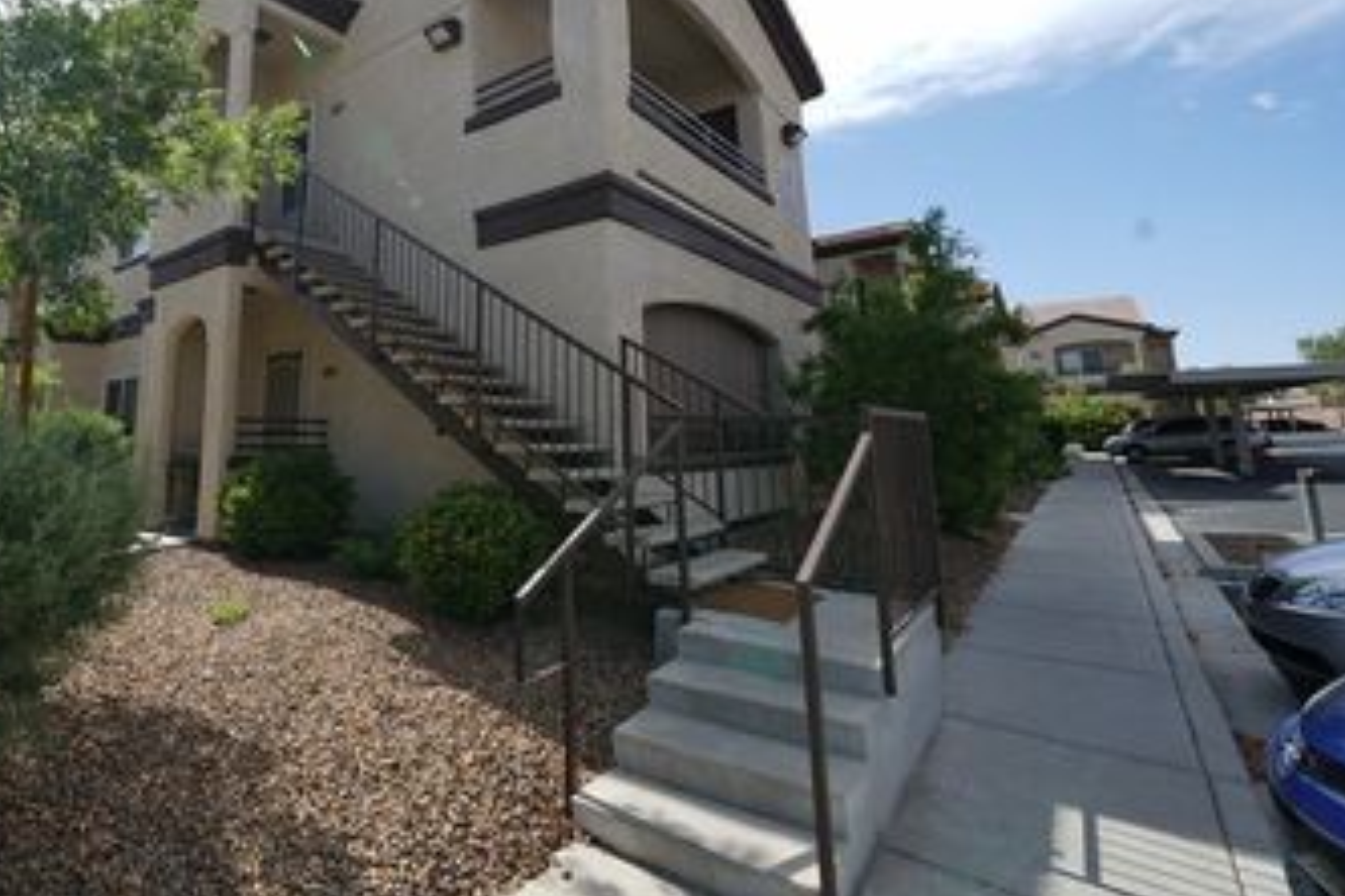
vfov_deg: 65.8
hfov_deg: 88.0
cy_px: 309
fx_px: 672
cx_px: 497
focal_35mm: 18
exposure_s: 1/125
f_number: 7.1
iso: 50
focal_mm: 12
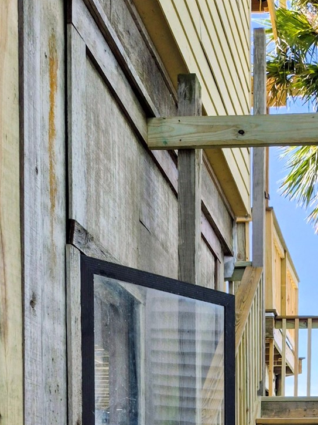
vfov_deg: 26.4
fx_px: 796
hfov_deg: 21.9
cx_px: 300
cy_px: 517
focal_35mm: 65
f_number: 1.8
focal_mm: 5.4
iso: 25
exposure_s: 1/1002
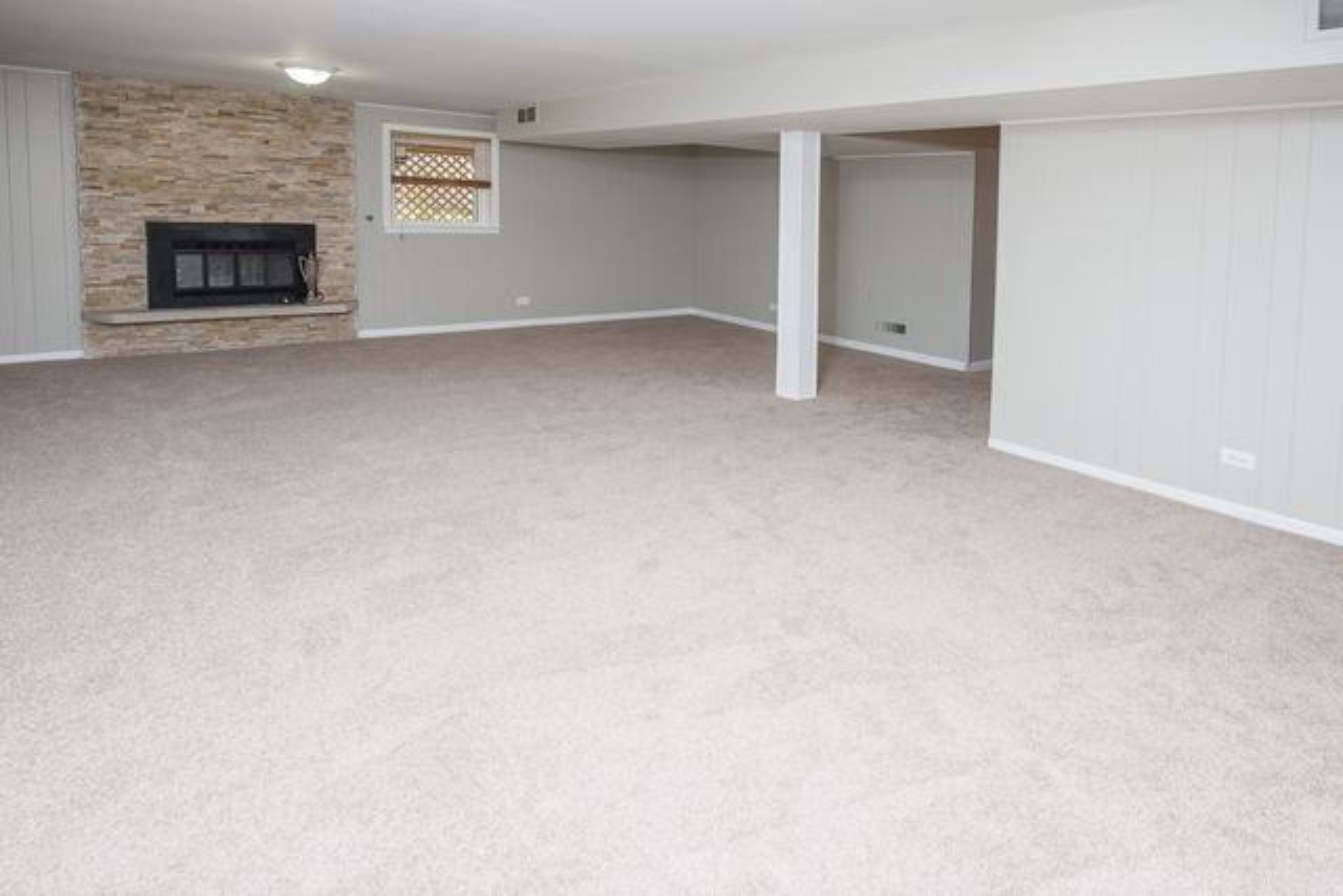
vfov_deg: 62.0
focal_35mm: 20
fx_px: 746
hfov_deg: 84.0
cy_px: 448
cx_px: 672
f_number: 5
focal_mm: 20
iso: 320
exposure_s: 1/160
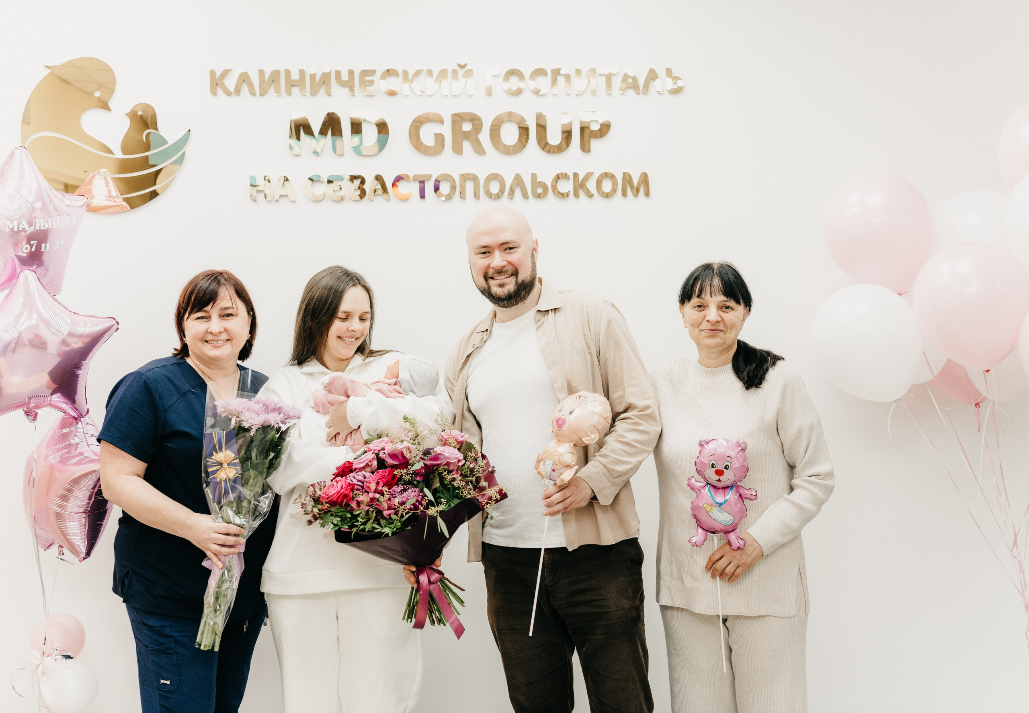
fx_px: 1538
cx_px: 554
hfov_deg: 37.0
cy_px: 344
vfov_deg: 26.1
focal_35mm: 53
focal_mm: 50
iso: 250
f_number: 4
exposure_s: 1/160
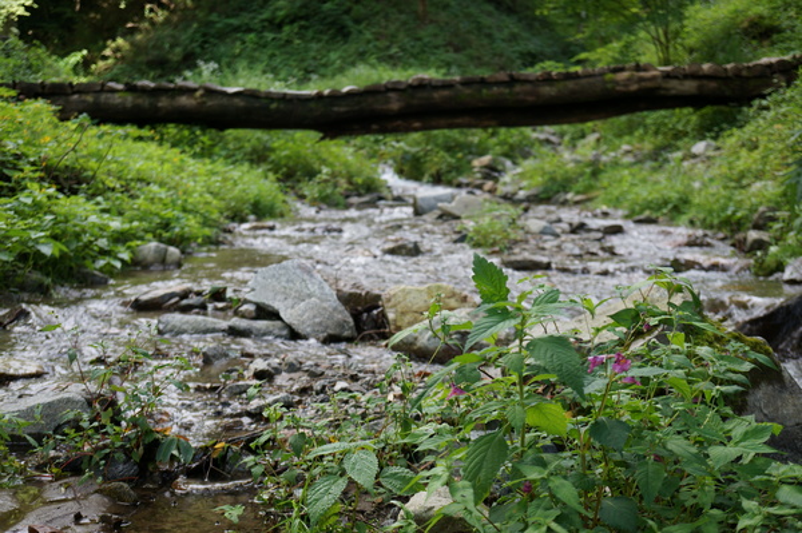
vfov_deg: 29.8
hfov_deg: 43.6
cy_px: 266
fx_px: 1002
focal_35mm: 45
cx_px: 401
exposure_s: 1/60
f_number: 4
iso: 100
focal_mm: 30
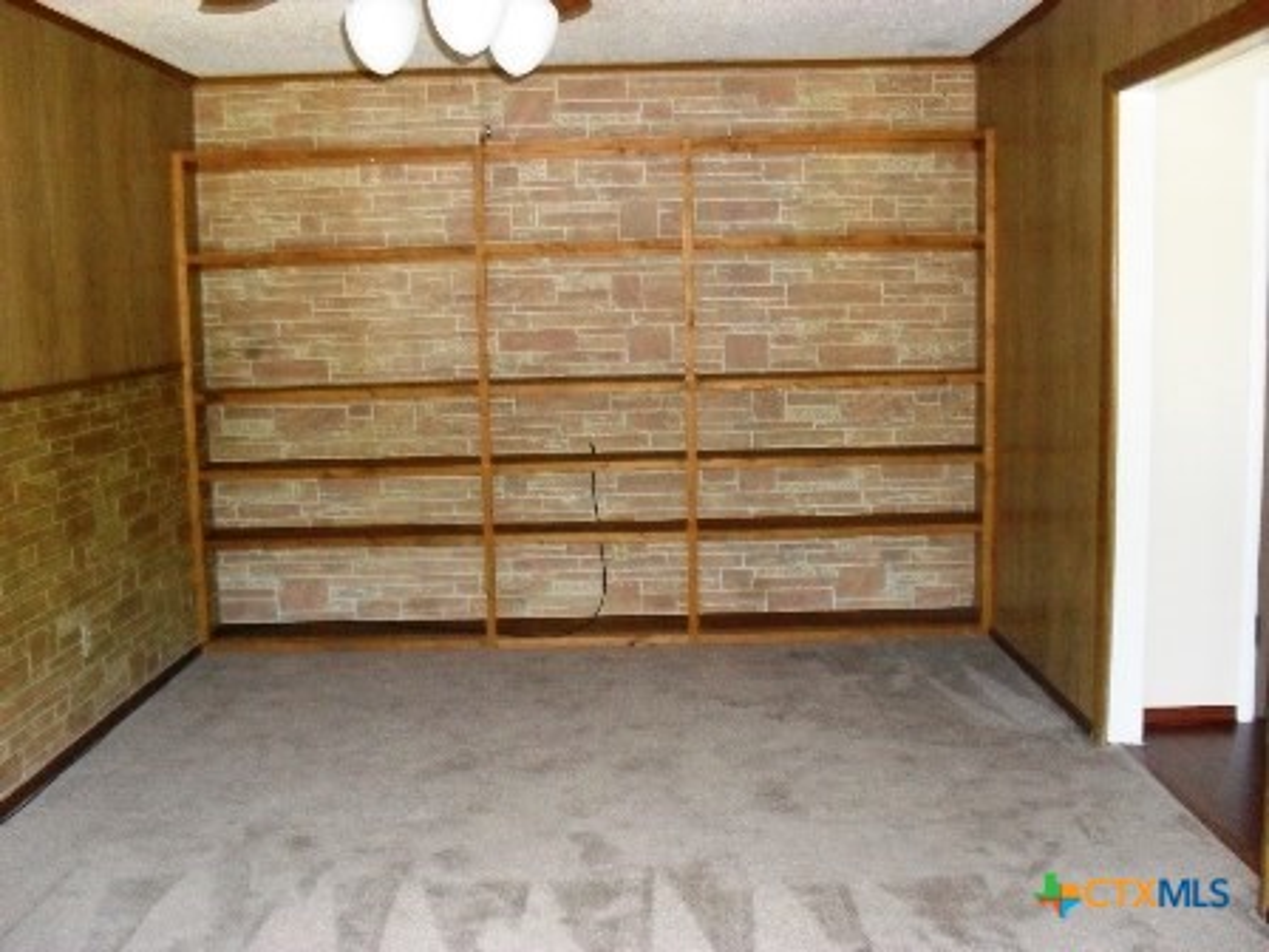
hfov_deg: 52.6
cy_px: 476
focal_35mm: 35
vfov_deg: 40.7
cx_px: 634
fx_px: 1283
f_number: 3.2
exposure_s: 1/45
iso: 400
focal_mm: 6.3
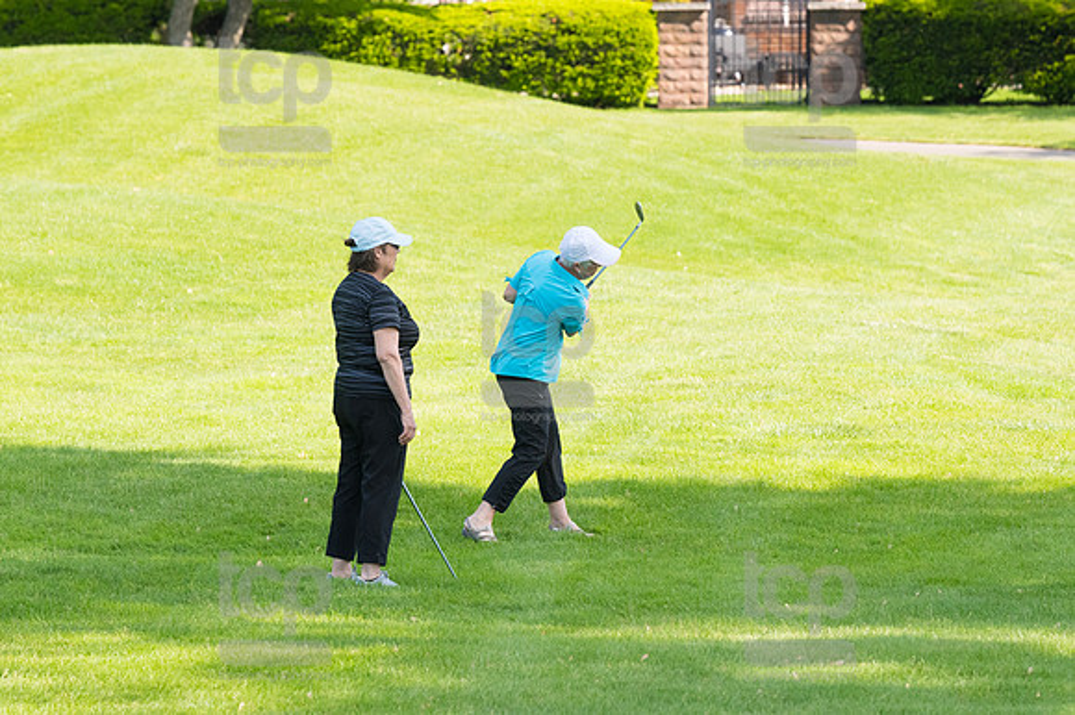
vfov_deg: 4.8
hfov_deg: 7.2
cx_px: 538
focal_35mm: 285
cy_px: 358
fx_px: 8505
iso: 800
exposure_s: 1/1600
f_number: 5.6
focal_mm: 190
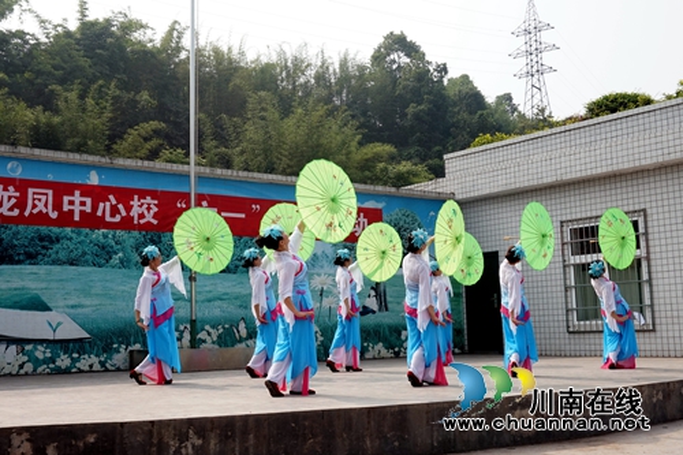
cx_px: 342
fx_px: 683
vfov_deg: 36.8
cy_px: 228
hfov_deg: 53.1
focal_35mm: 36
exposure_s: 1/125
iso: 160
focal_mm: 24
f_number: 11
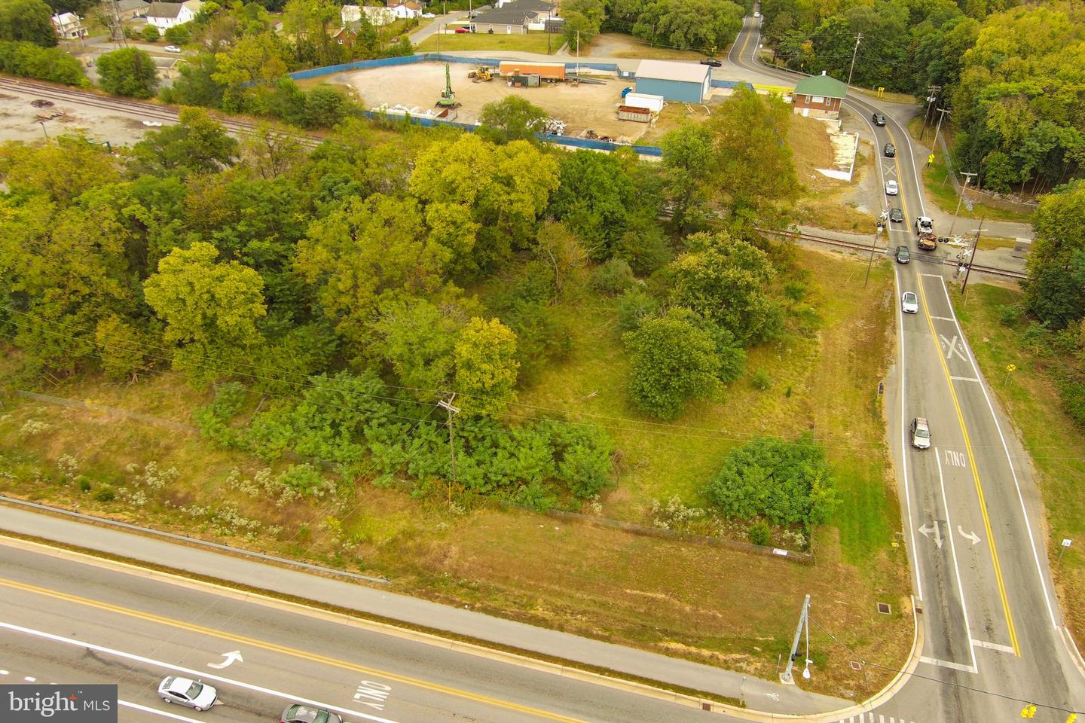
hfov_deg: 63.7
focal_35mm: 29
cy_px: 362
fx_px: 874
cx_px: 542
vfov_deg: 45.0
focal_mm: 10.57
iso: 100
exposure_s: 1/75
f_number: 2.8
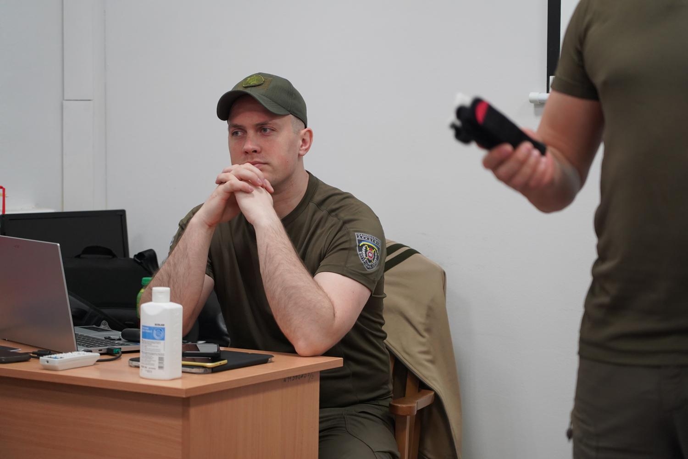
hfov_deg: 19.5
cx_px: 344
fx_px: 2007
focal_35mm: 105
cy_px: 230
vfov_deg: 13.0
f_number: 4
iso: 2500
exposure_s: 1/160
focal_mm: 105
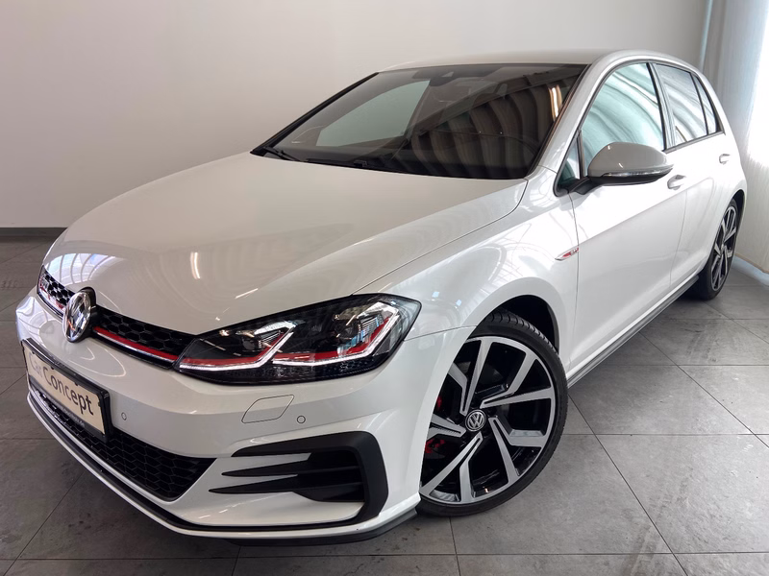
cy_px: 288
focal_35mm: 26
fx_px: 578
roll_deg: -0.2
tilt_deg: -19.2
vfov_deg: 53.1
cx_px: 384
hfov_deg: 67.3
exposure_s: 1/100
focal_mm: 4.25
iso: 32
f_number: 1.8
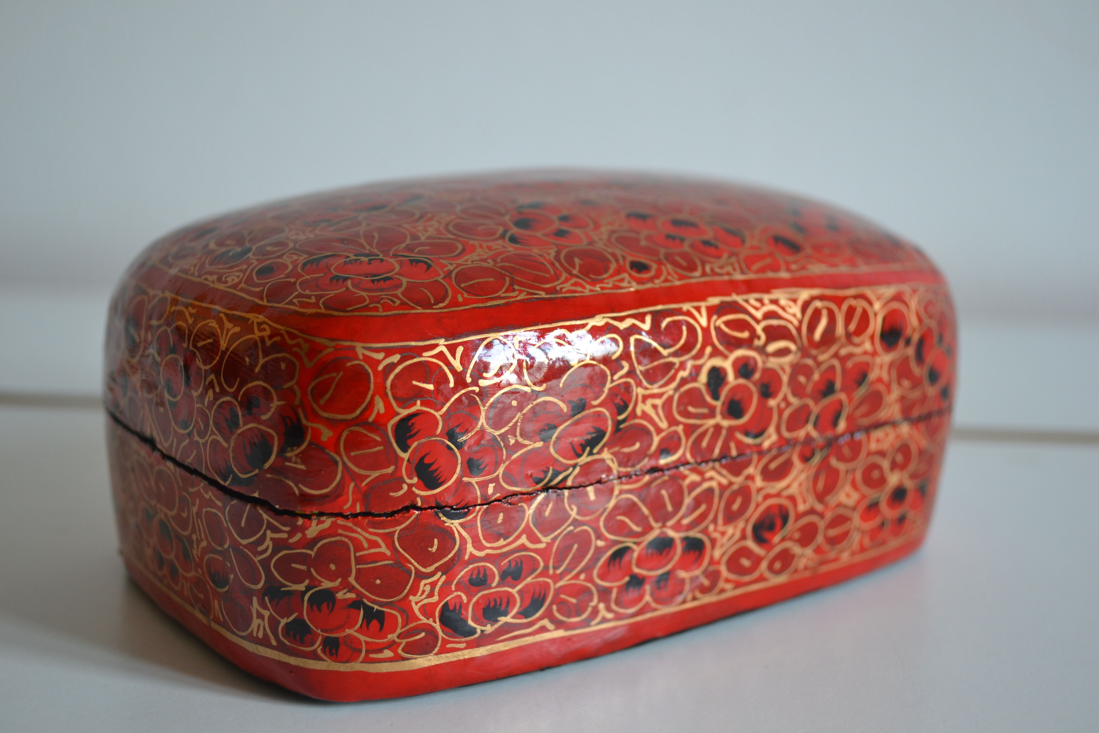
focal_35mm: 48
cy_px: 366
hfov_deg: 41.1
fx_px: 1465
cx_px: 550
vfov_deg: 28.1
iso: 400
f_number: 4.8
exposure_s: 1/20
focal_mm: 32
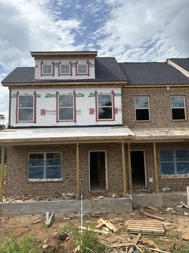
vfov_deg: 67.3
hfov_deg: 53.0
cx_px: 94
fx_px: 189
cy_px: 126
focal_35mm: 26
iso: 50
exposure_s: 1/3623
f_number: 1.6
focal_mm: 5.96
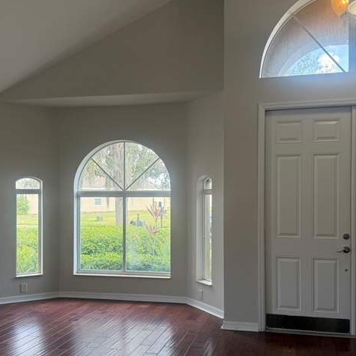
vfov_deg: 46.0
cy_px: 200
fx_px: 419
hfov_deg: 46.0
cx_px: 185
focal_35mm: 36
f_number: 1.78
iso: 125
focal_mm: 6.76
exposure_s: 1/240
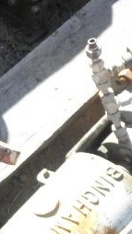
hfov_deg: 11.2
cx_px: -151
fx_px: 597
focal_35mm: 96
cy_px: 160
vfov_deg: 22.1
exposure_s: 1/125
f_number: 3.2
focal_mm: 6.1
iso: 64
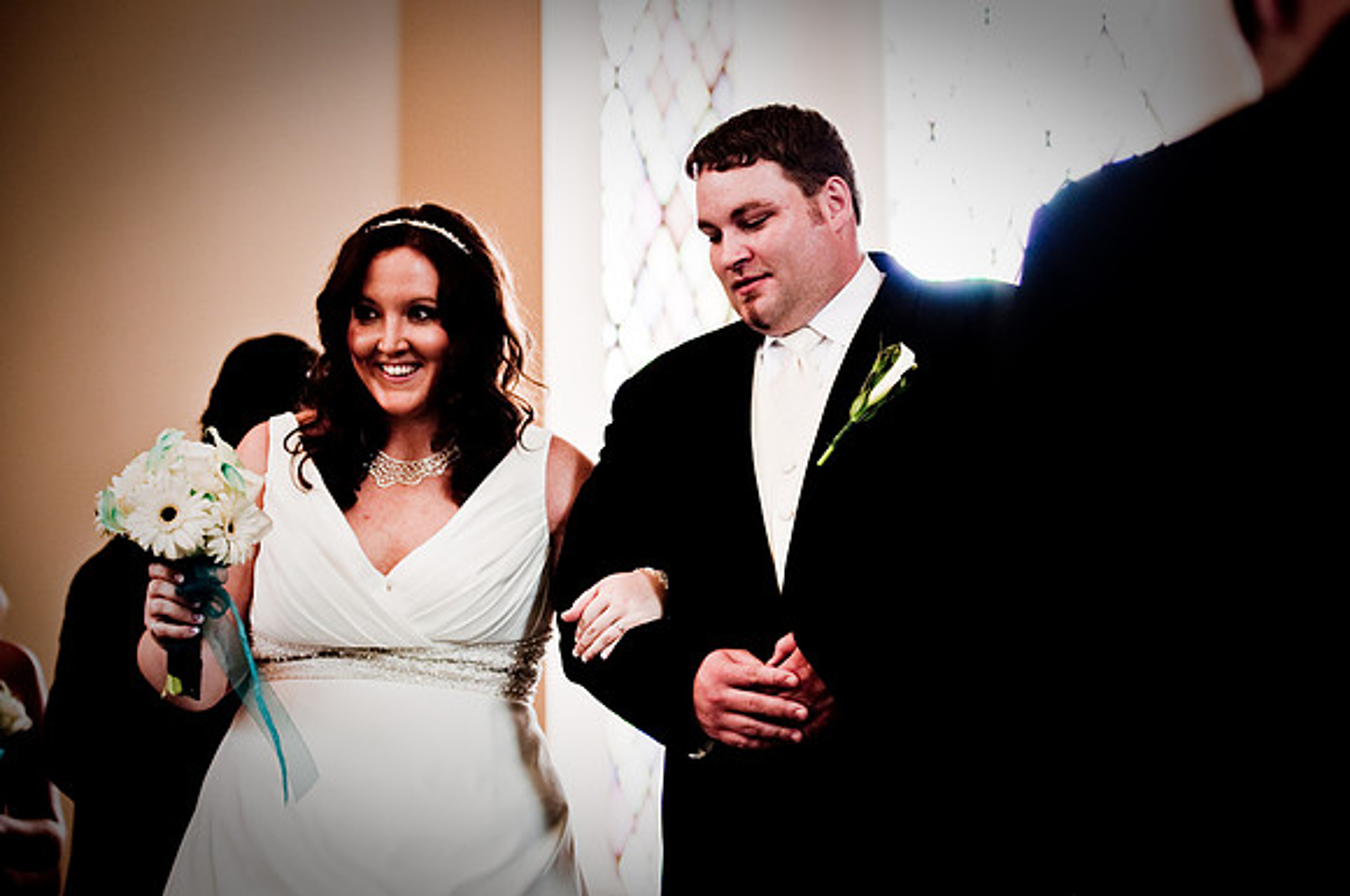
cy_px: 448
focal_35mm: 105
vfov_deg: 13.0
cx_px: 675
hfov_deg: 19.5
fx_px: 3932
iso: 200
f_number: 2.8
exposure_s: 1/100
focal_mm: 70
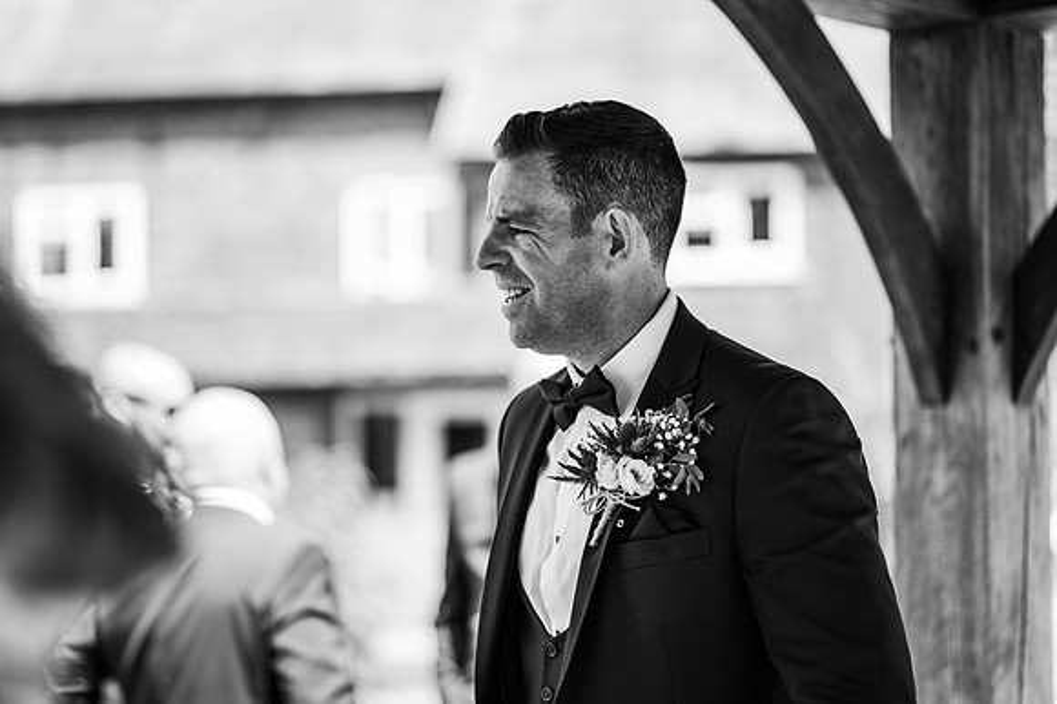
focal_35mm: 85
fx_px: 2494
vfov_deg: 16.1
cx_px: 528
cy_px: 352
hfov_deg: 23.9
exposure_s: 1/800
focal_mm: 85
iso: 100
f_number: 2
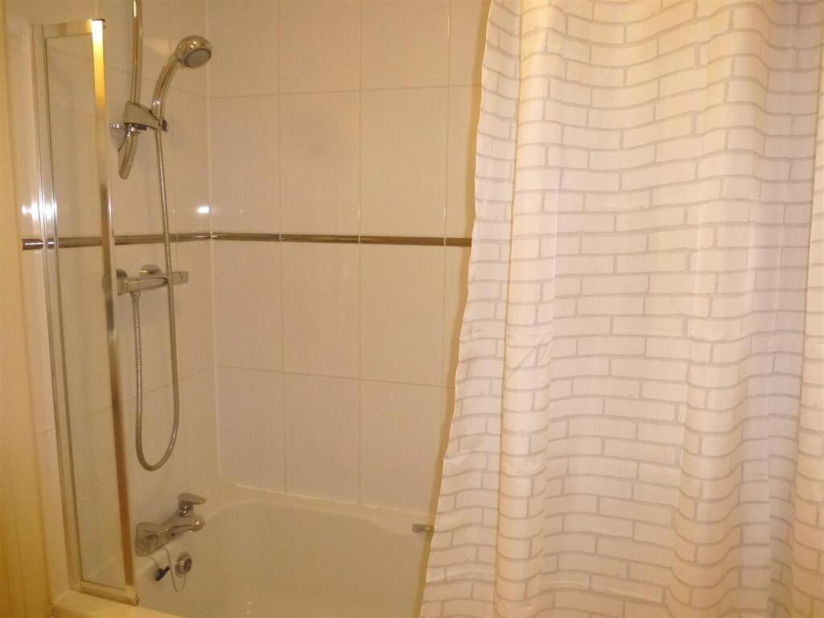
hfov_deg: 69.4
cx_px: 412
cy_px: 309
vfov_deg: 54.9
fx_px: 595
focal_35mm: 25
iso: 800
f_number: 3.3
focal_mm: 4.3
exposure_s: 1/60
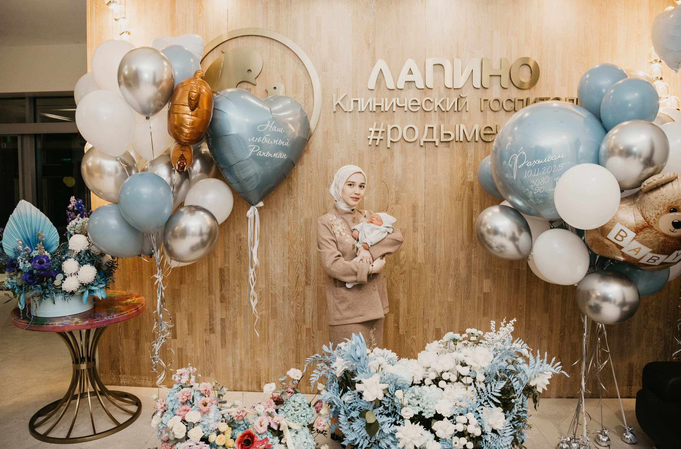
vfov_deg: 50.7
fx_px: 474
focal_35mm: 25
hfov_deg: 71.3
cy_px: 212
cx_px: 325
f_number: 4
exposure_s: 1/160
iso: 640
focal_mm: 24
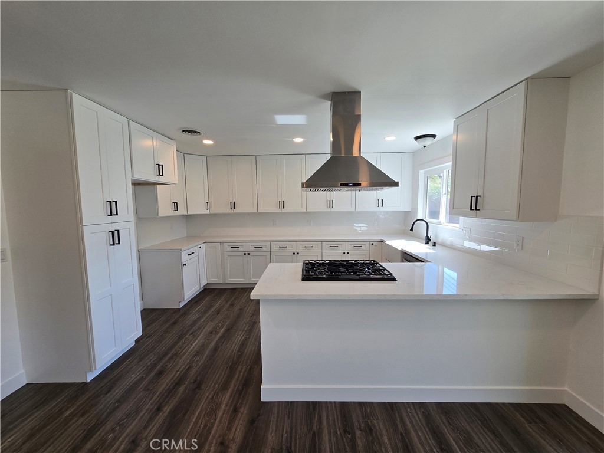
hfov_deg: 106.2
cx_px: 302
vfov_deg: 89.9
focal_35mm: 13
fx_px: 227
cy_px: 226
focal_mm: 2.2
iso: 50
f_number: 2.2
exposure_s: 1/120
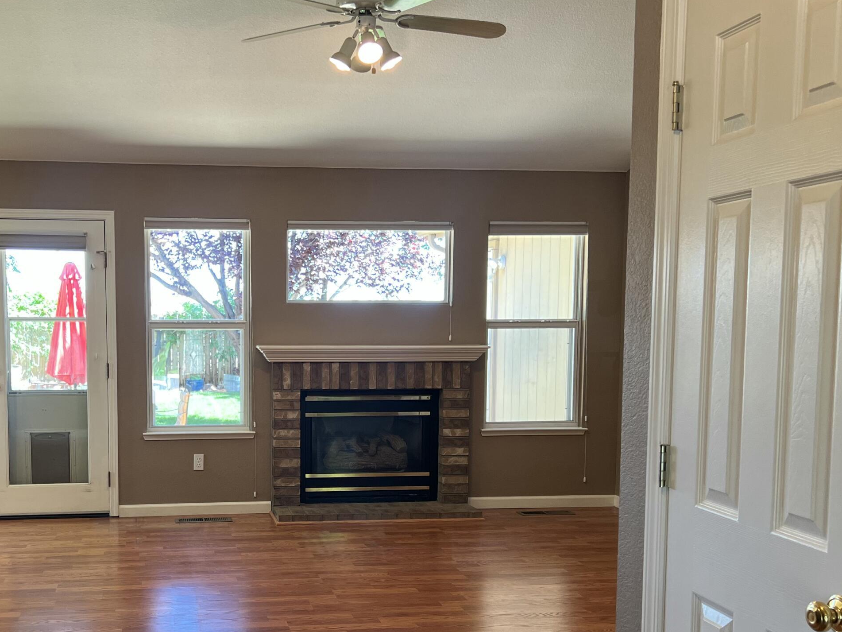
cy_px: 409
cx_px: 272
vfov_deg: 34.9
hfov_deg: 45.0
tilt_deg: -4.8
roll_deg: +0.5
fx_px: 997
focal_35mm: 41
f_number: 1.5
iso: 125
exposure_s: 1/120
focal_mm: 5.7
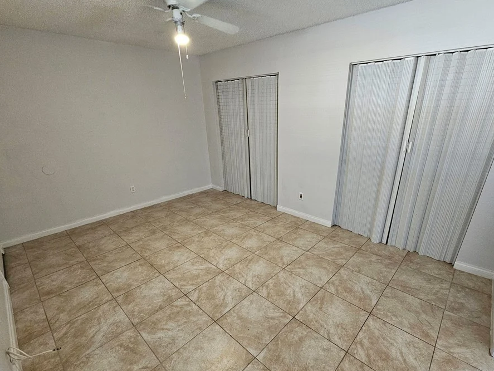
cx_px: 263
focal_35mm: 15
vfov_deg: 81.4
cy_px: 209
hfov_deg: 98.0
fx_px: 214
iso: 400
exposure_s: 1/60
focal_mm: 2.2
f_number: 2.2
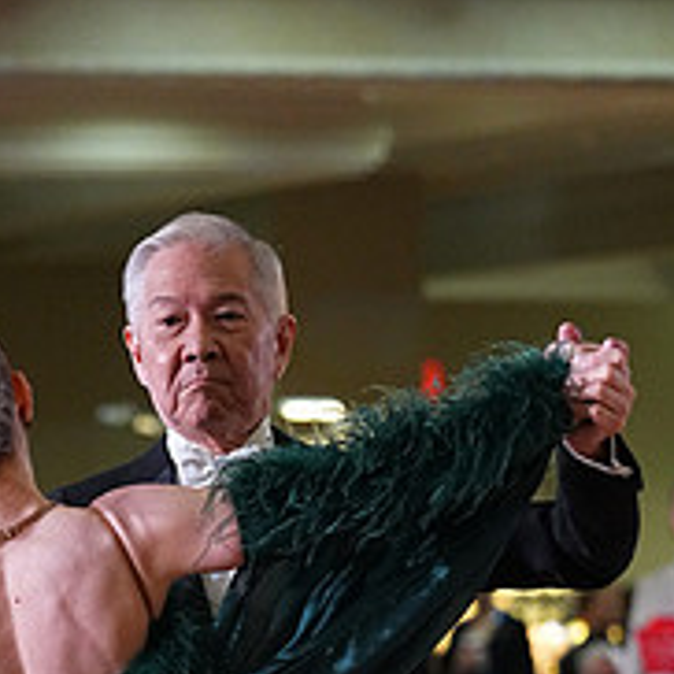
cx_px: 46
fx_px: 9120
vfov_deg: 4.2
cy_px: 933
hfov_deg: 4.2
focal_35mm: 414
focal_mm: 153
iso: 6400
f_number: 4.5
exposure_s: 1/400
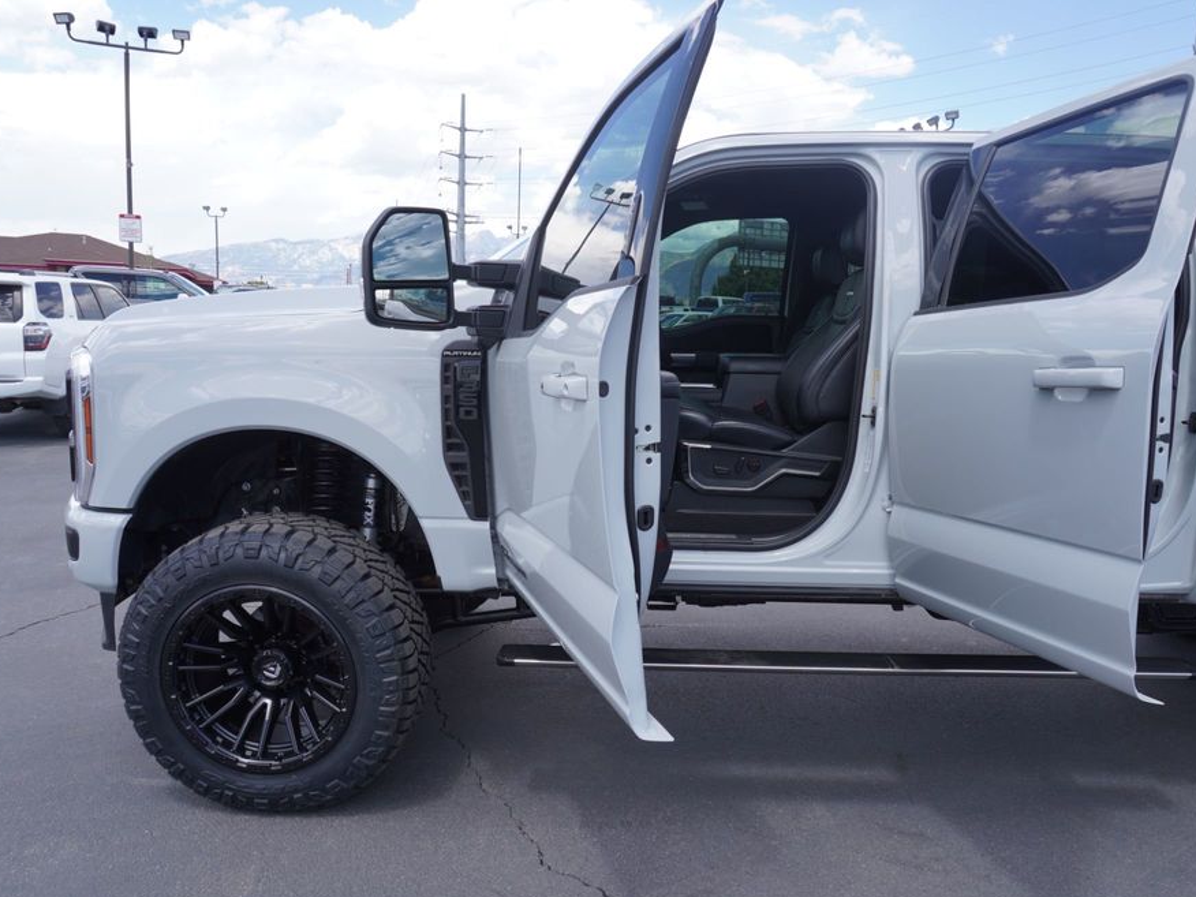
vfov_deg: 51.3
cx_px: 635
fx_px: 933
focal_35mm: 27
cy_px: 466
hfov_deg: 65.3
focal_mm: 16
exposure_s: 1/160
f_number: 6.3
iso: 100
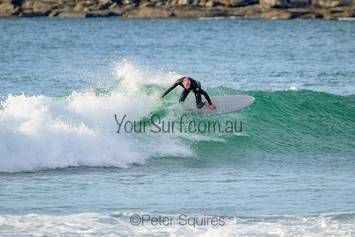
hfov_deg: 2.6
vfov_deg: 1.7
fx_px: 7890
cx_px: 178
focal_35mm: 800
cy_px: 118
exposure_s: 1/1250
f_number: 11
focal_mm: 800
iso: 4500
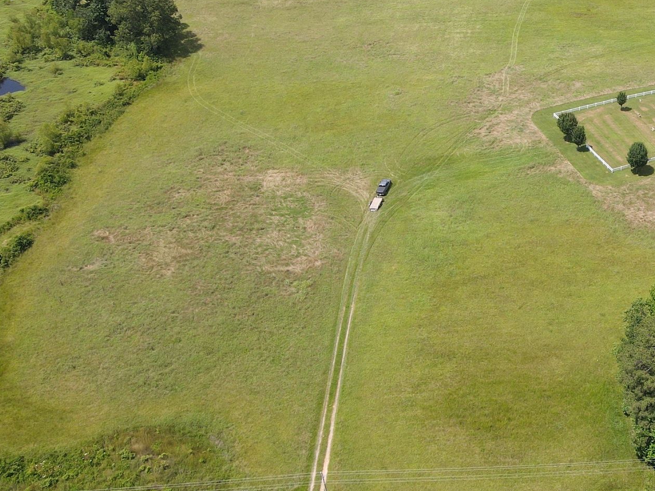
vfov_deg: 29.7
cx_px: 583
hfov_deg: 36.6
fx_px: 927
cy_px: 246
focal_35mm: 49
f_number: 2.8
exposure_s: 1/500
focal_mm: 4.5
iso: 100
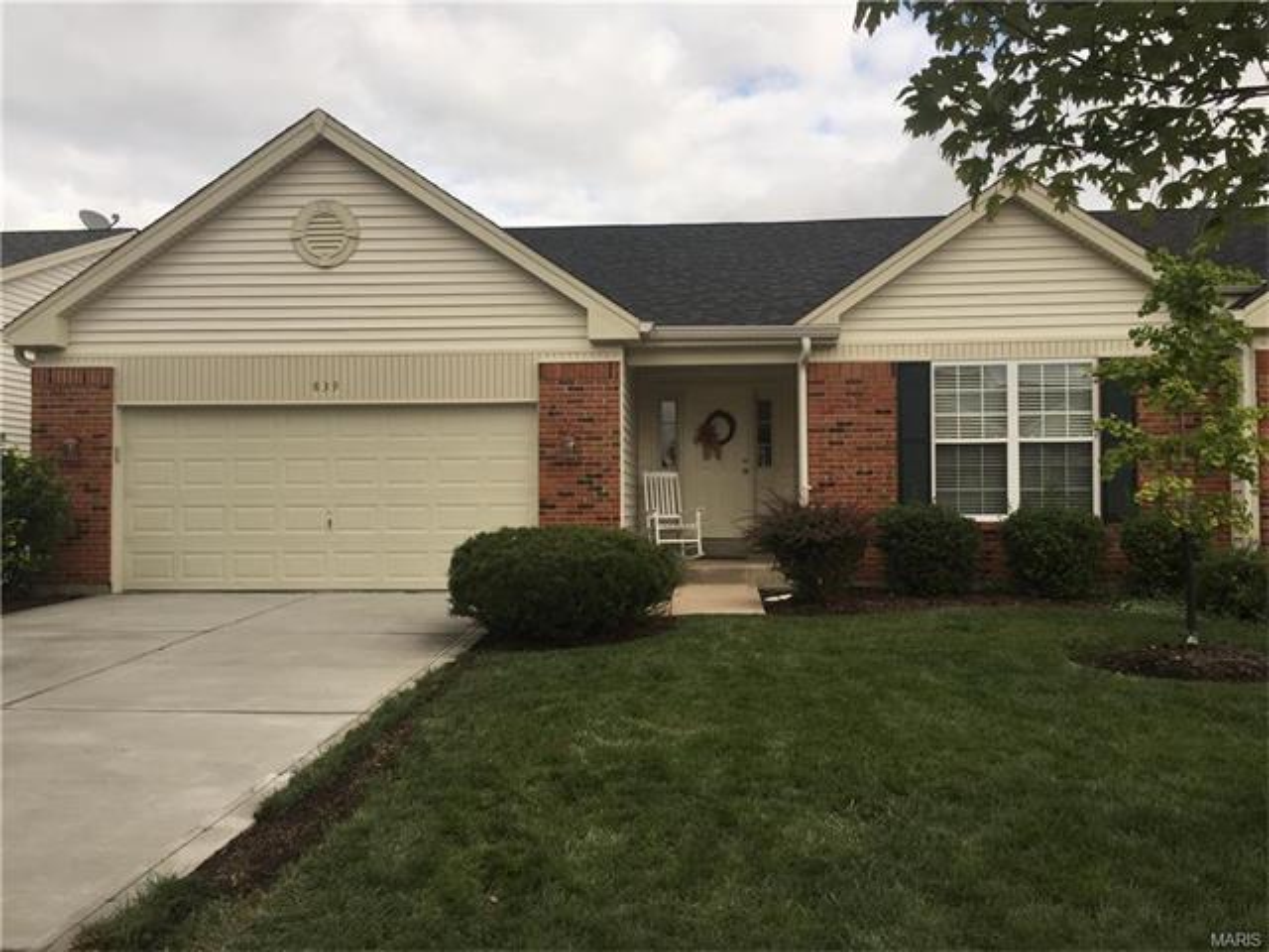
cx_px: 634
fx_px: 1063
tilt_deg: +2.0
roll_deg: -0.5
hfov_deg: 61.7
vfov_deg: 48.2
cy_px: 476
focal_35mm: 29
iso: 40
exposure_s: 1/1319
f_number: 2.2
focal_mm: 4.15
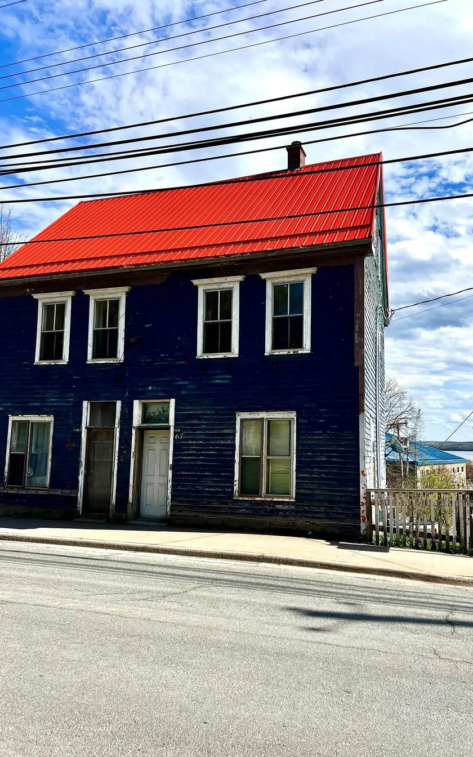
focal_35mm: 28
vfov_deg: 66.5
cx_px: 273
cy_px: 380
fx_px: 578
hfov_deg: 44.4
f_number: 1.5
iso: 50
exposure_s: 1/4831
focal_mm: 5.7
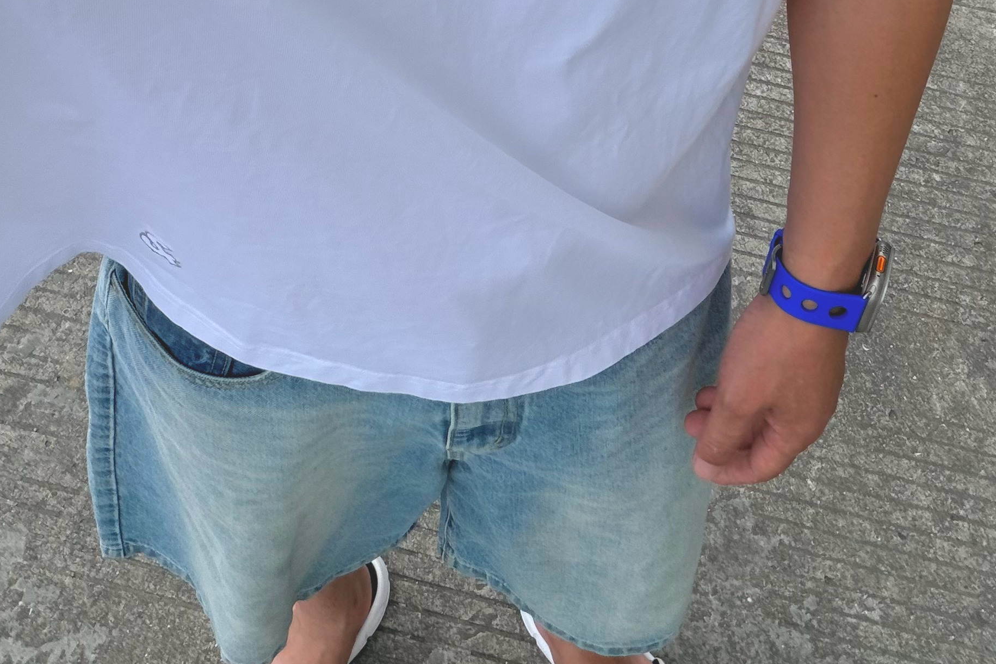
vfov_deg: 24.7
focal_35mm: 50
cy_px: -111
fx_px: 1383
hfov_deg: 39.6
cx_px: 464
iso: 25
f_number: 1.9
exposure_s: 1/382
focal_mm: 2.71
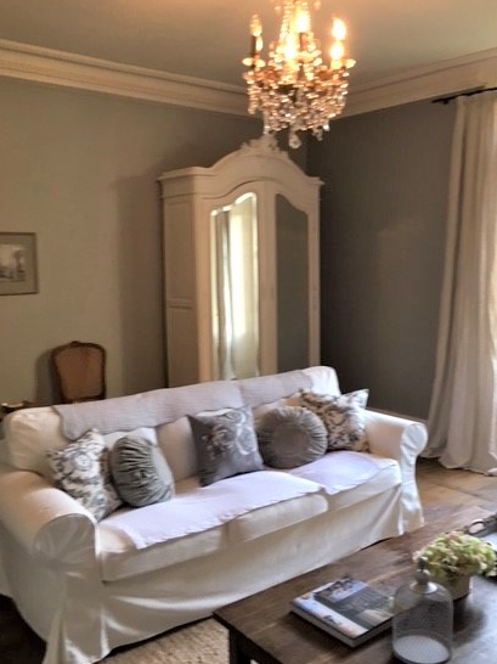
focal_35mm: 34
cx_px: 273
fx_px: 651
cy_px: 319
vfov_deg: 54.0
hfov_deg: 41.7
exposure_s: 1/33
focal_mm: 4.15
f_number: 2.2
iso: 40
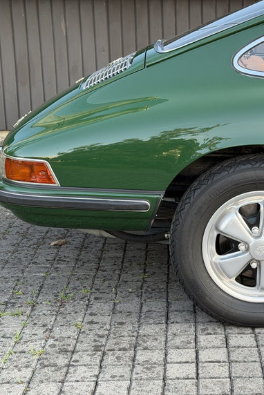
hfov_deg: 20.1
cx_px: 207
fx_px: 736
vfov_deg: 30.1
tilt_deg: -15.1
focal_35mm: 67
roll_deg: +0.0
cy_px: 198
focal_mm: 6.76
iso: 64
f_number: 1.78
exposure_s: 1/180
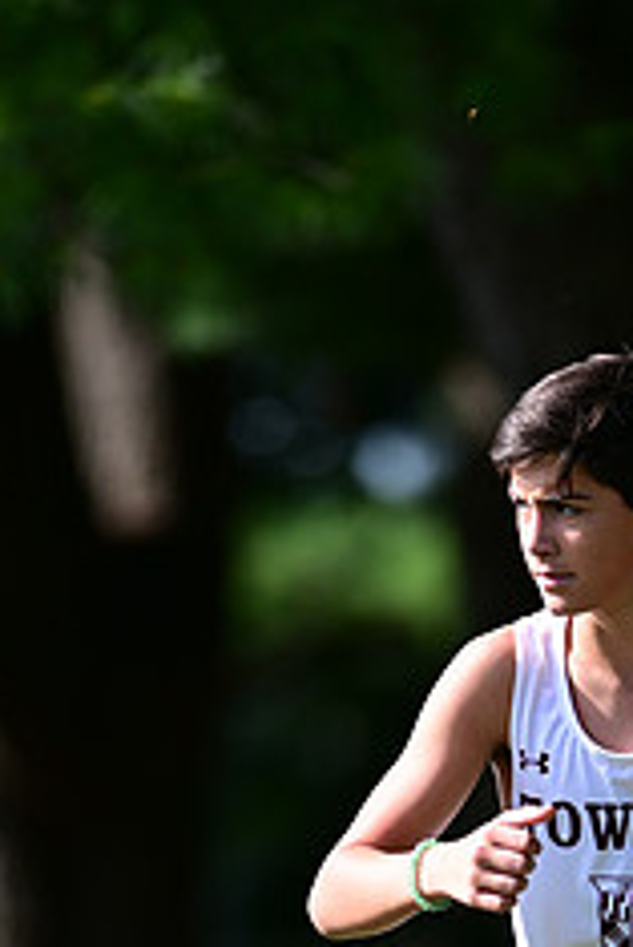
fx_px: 19487
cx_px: 538
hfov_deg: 1.9
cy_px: 1157
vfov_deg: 2.8
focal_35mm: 740
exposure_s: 1/2500
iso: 320
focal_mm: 300
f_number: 2.8
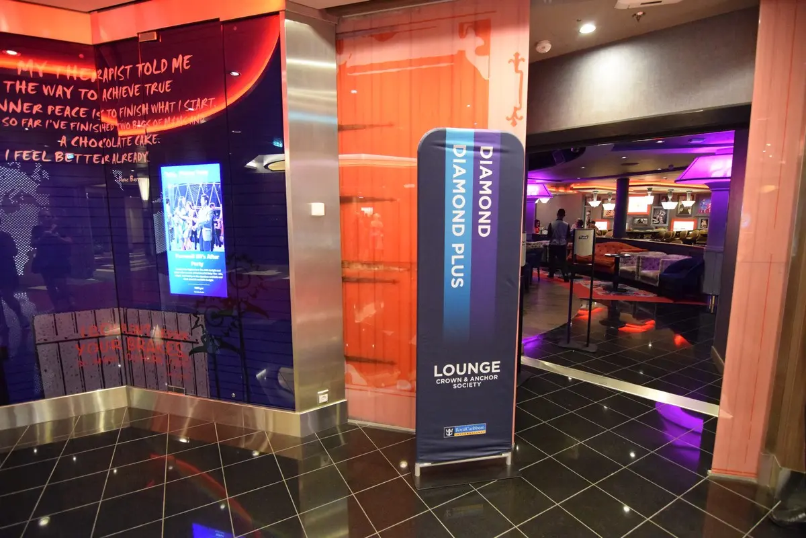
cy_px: 269
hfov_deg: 95.0
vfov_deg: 72.1
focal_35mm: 16
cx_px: 403
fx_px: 369
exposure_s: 1/60
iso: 6400
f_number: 3.2
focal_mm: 11
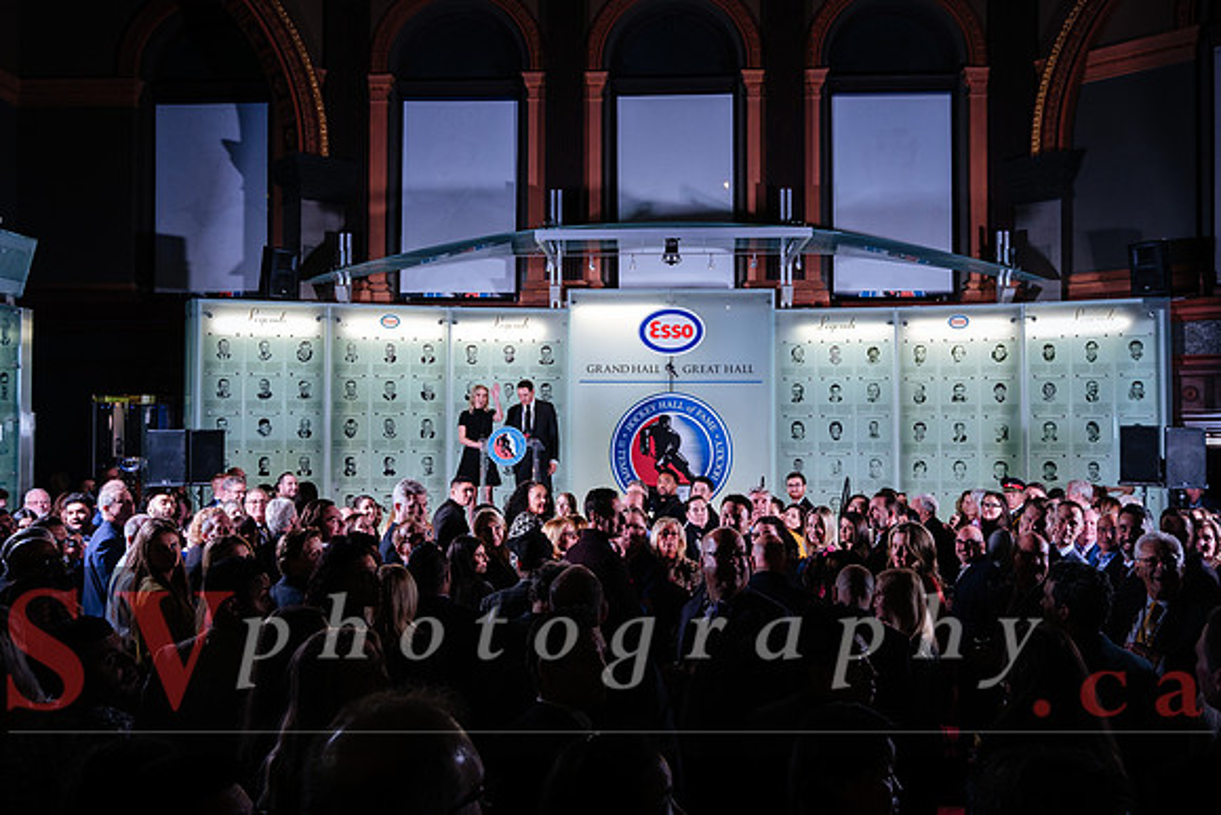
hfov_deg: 59.9
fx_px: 1059
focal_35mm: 31
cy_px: 408
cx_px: 608
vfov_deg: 42.1
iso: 800
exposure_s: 1/80
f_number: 5.6
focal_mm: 20.9
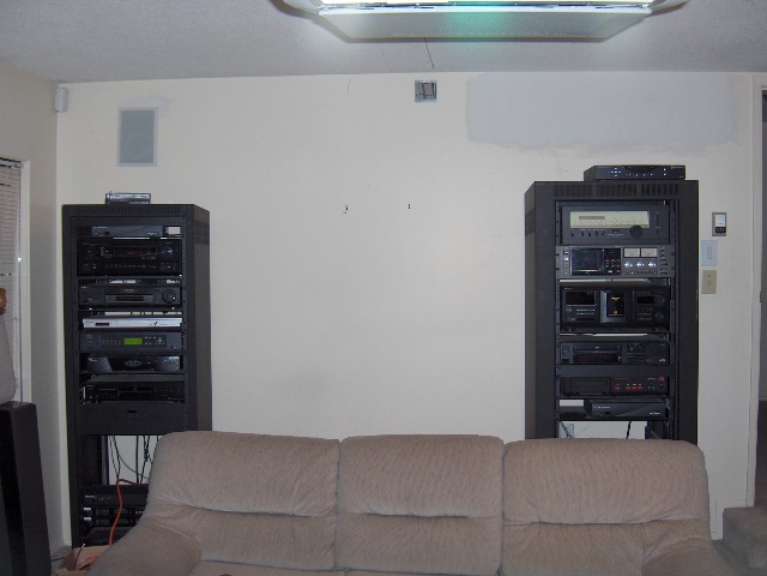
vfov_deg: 36.8
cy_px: 288
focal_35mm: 39
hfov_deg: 47.9
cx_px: 384
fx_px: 864
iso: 100
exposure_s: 1/60
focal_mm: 8
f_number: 2.8
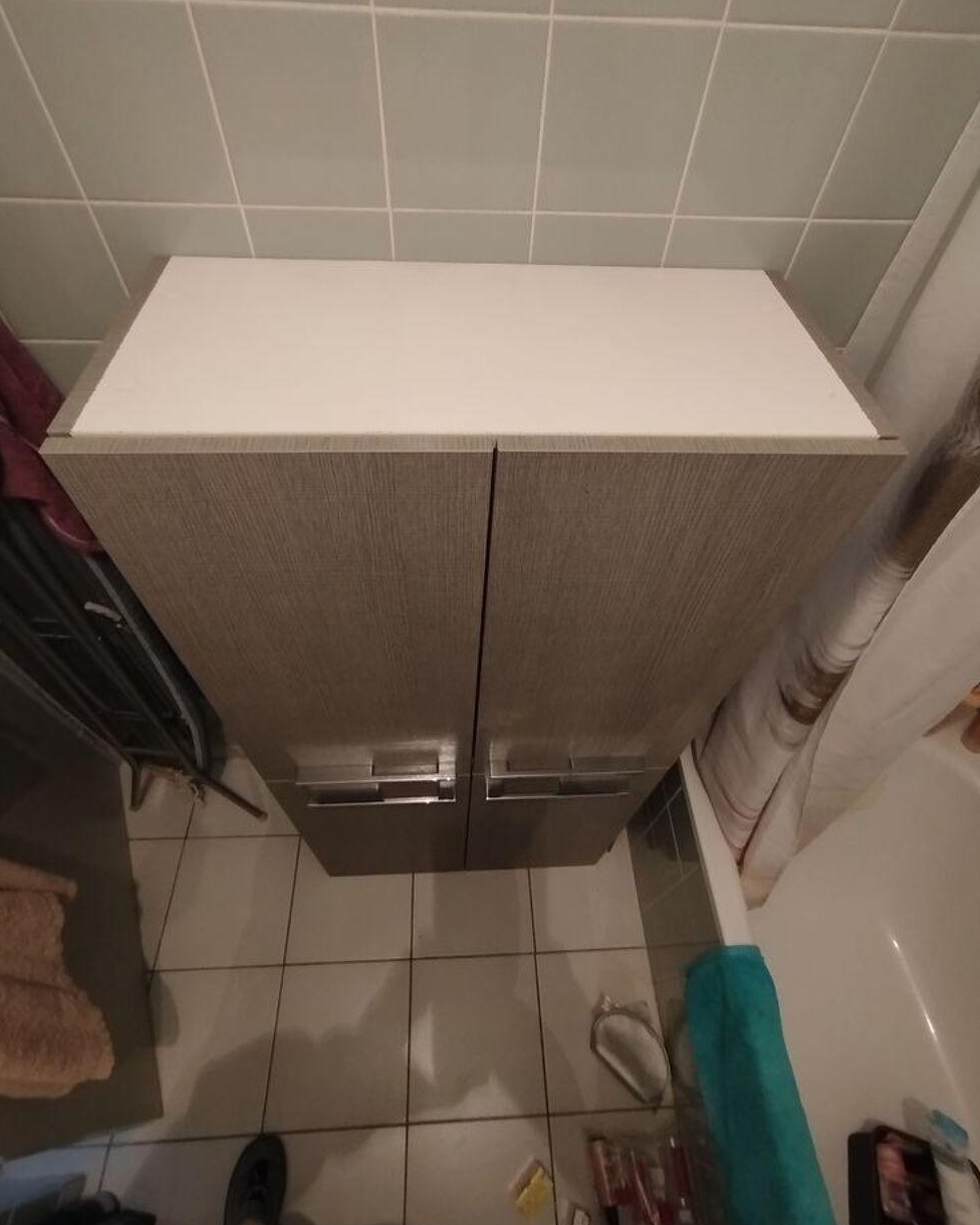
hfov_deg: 80.4
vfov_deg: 93.1
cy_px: 597
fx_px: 580
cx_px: 492
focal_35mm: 16
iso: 400
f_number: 2.2
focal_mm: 1.65
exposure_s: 1/25
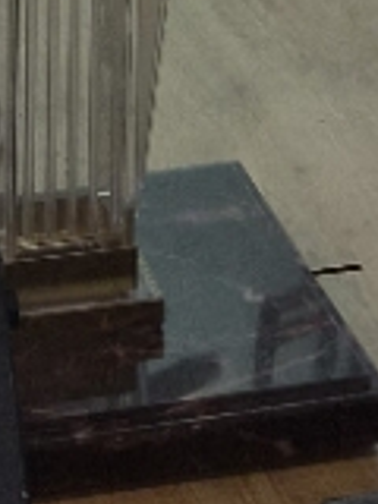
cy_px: -838
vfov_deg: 9.2
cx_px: -44
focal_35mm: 184
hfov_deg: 8.0
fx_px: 2679
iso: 64
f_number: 1.8
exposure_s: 1/120
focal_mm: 5.4
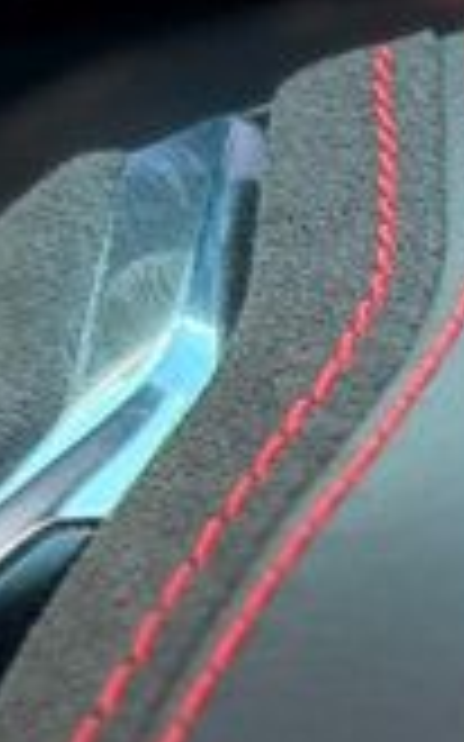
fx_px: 6379
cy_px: 1345
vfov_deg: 6.5
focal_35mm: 315
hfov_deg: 4.0
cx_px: 1613
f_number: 1.78
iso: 160
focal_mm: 6.76
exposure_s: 1/148
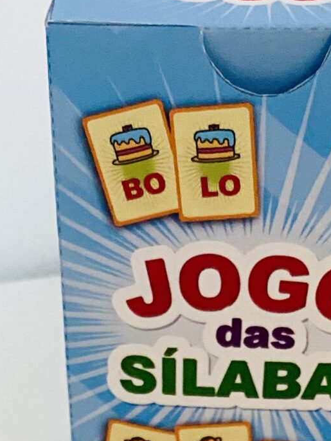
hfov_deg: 15.3
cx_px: 183
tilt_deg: -43.4
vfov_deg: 17.5
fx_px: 1236
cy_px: 723
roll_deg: -0.6
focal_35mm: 97
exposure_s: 1/40
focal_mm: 4.25
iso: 400
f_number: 1.8
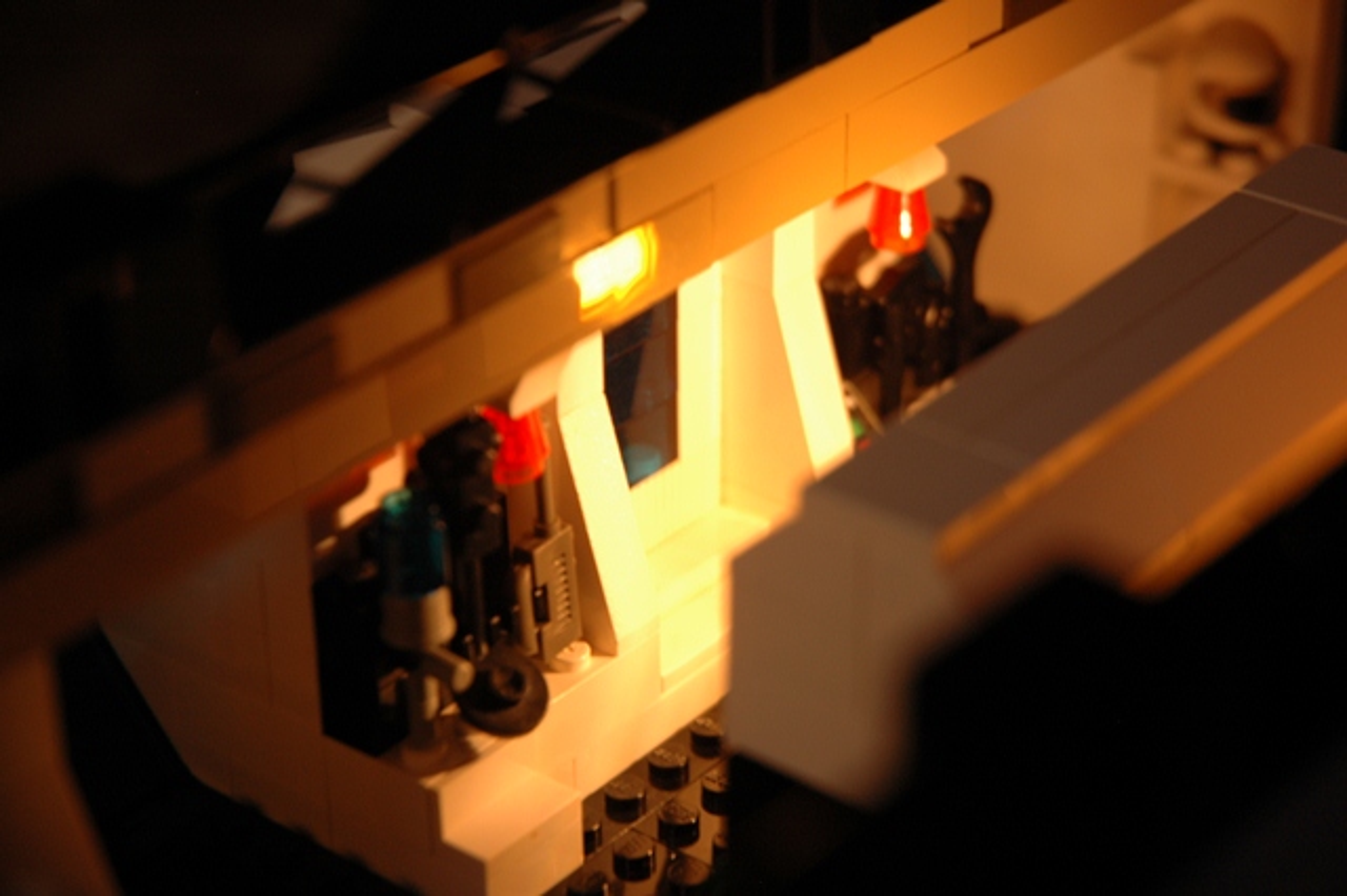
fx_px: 3927
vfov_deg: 13.0
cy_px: 448
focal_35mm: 105
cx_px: 674
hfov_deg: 19.5
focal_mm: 70
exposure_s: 1/5
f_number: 4.5
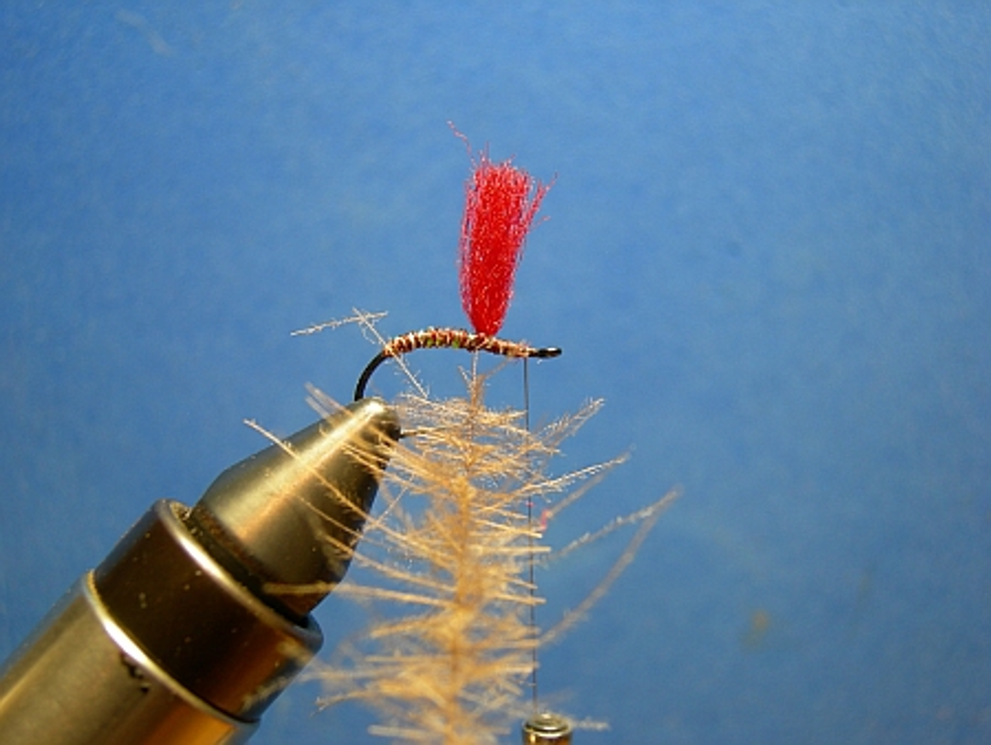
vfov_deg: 32.9
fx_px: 1260
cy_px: 372
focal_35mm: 44
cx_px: 496
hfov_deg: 42.9
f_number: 2.9
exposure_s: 1/12.6
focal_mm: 9.1
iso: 64
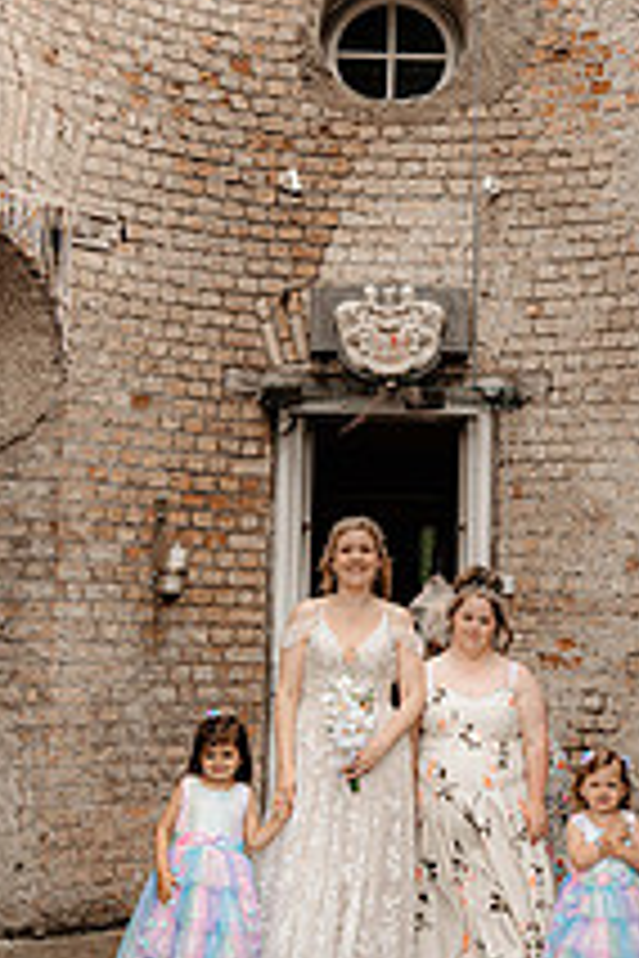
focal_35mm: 74
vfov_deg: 27.2
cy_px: 328
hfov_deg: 18.4
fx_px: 1970
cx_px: 436
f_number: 5
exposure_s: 1/320
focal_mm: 35
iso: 200
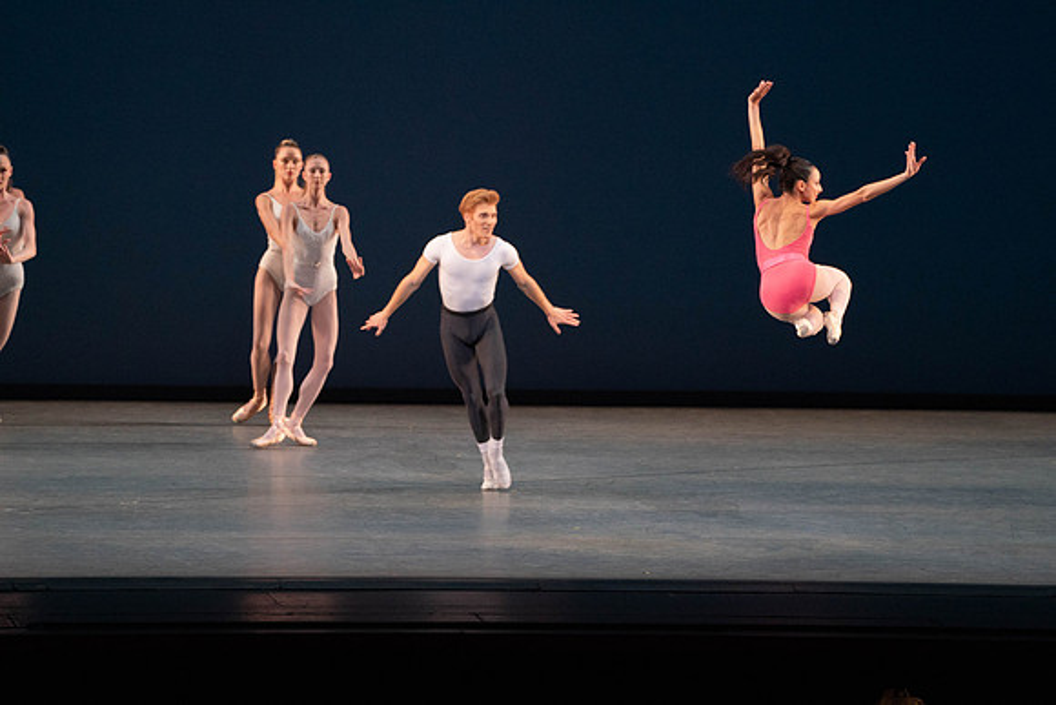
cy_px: 352
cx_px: 528
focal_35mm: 244
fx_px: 7159
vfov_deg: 5.6
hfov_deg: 8.4
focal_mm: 244
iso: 5000
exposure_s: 1/400
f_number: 7.1
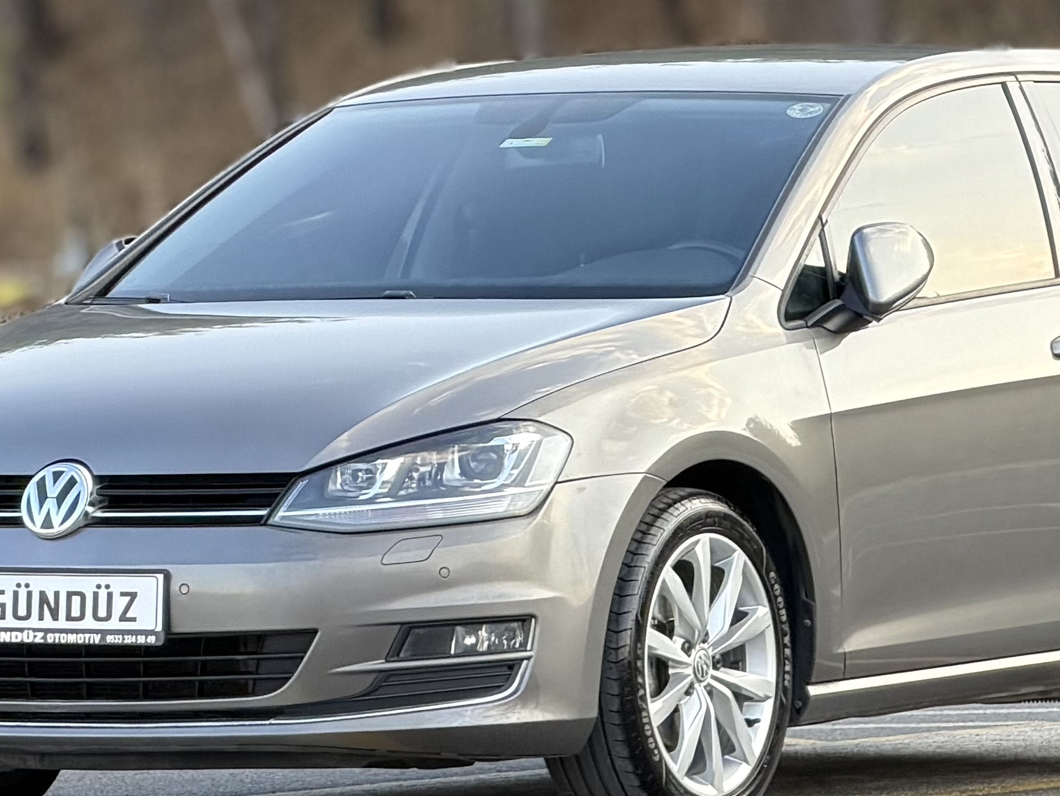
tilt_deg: +0.6
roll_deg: -1.2
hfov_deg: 11.8
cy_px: 340
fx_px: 5145
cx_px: 604
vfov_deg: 8.8
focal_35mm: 168
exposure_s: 1/121
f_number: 2.8
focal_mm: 16.89
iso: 64
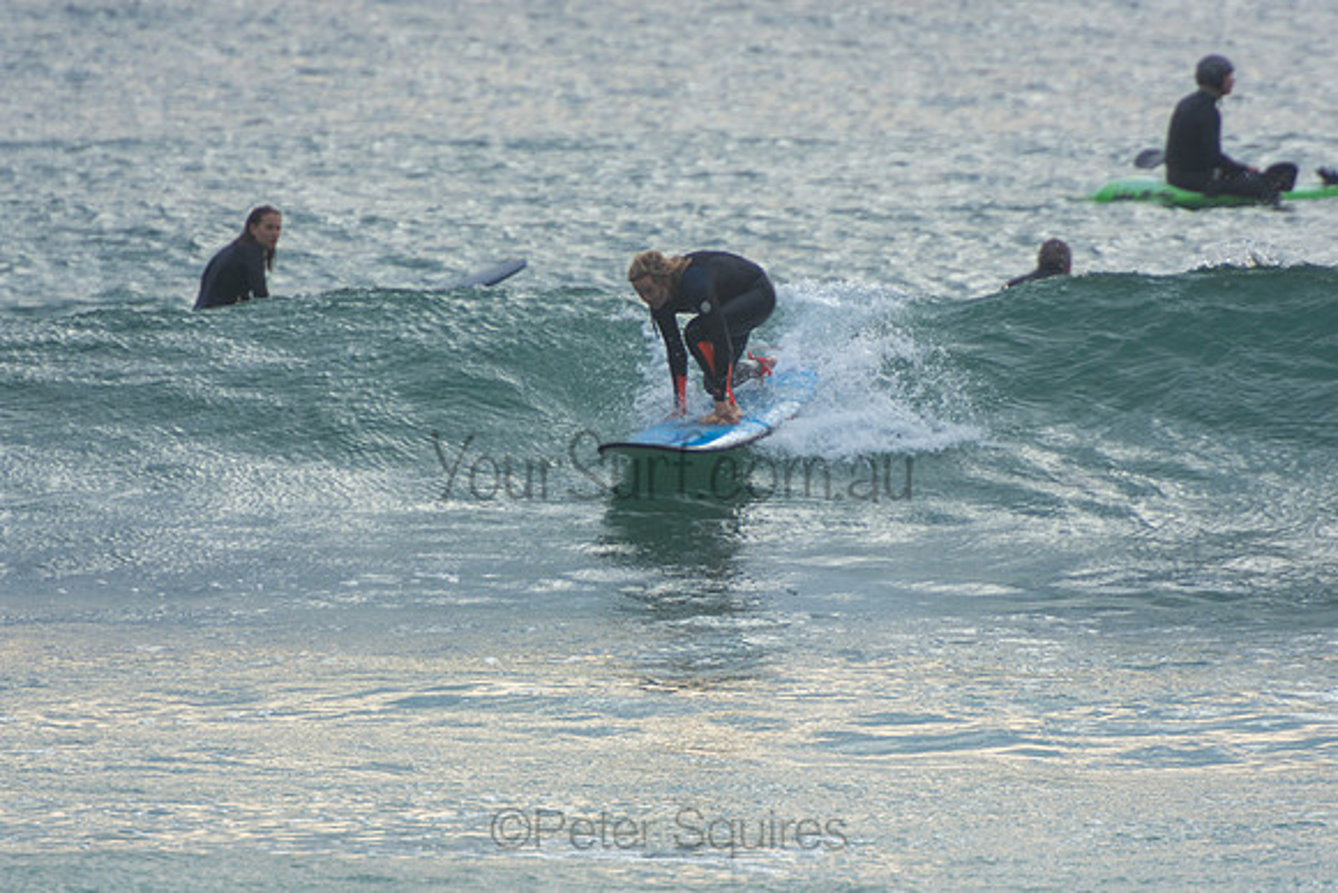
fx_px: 22304
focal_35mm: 600
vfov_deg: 2.3
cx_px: 669
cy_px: 446
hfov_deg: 3.4
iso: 200
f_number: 5.6
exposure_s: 1/400
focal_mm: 400
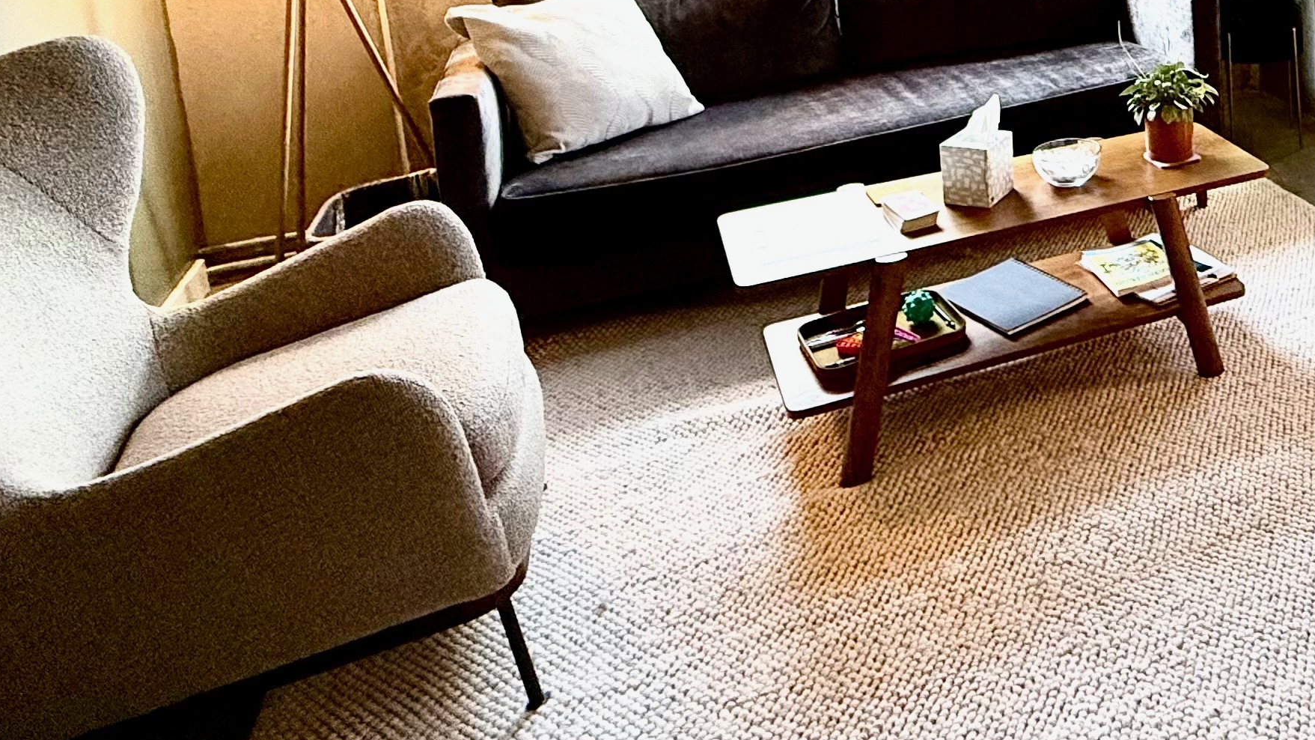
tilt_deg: -8.4
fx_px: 1220
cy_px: -88
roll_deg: +2.4
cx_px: 1218
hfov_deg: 49.5
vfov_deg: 30.0
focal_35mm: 35
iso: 200
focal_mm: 2.22
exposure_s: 1/113
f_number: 2.2
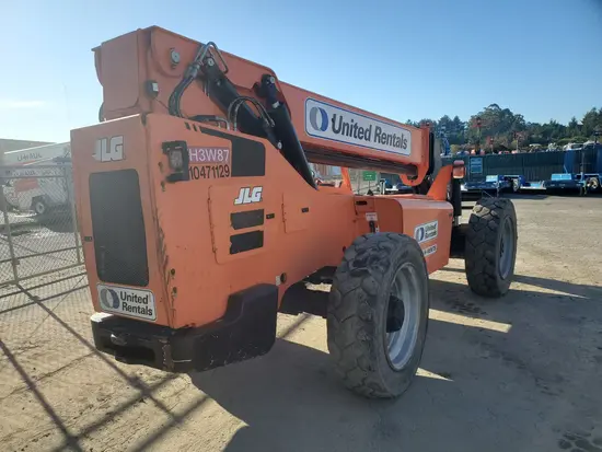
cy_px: 226
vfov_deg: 53.1
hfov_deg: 67.3
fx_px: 452
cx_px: 301
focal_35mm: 26
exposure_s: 1/1192
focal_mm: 4.3
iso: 50
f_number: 2.4
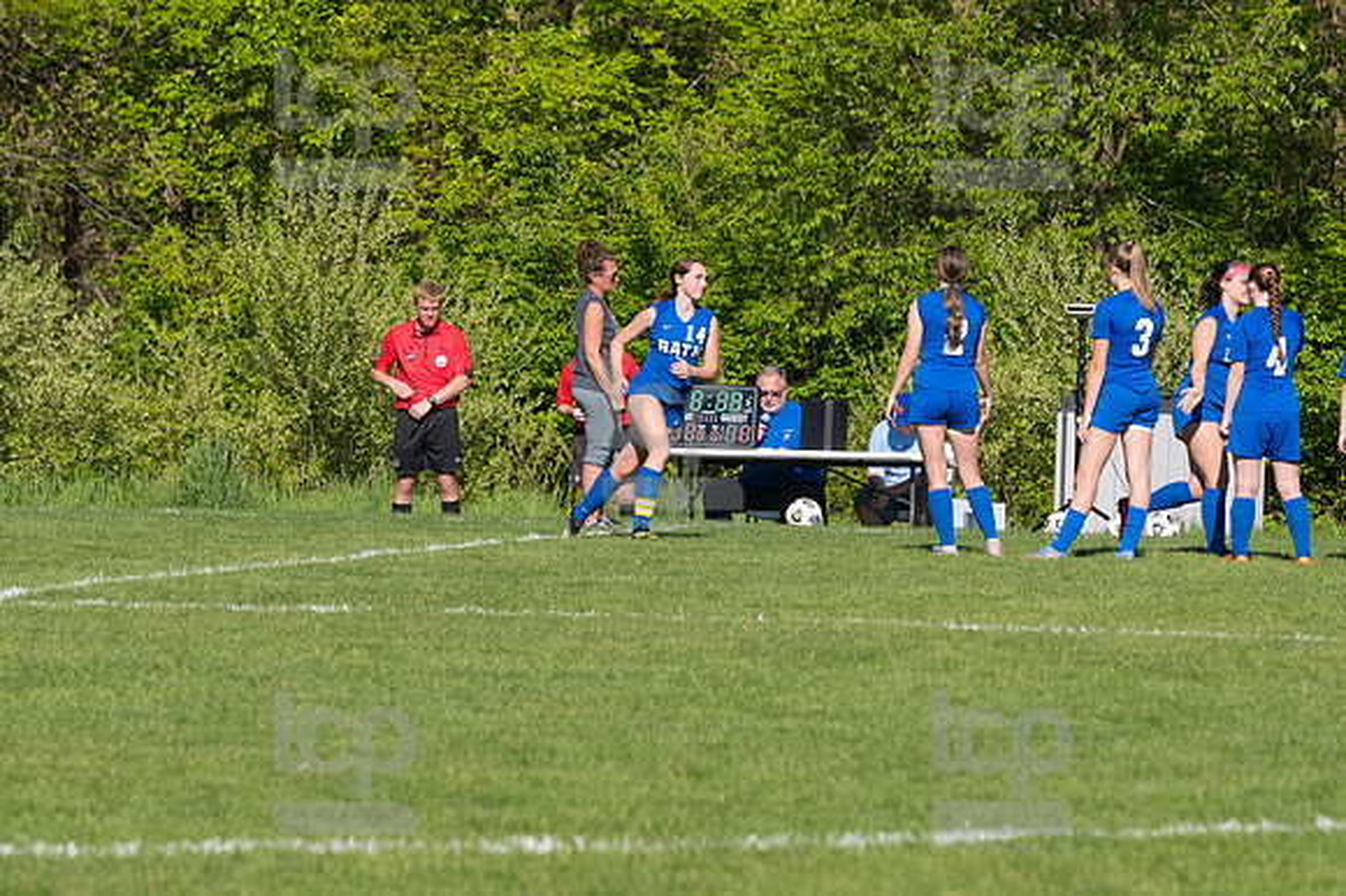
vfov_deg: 4.6
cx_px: 673
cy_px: 448
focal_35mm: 300
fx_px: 11210
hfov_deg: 6.9
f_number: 5.6
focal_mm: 200
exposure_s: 1/1600
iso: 250
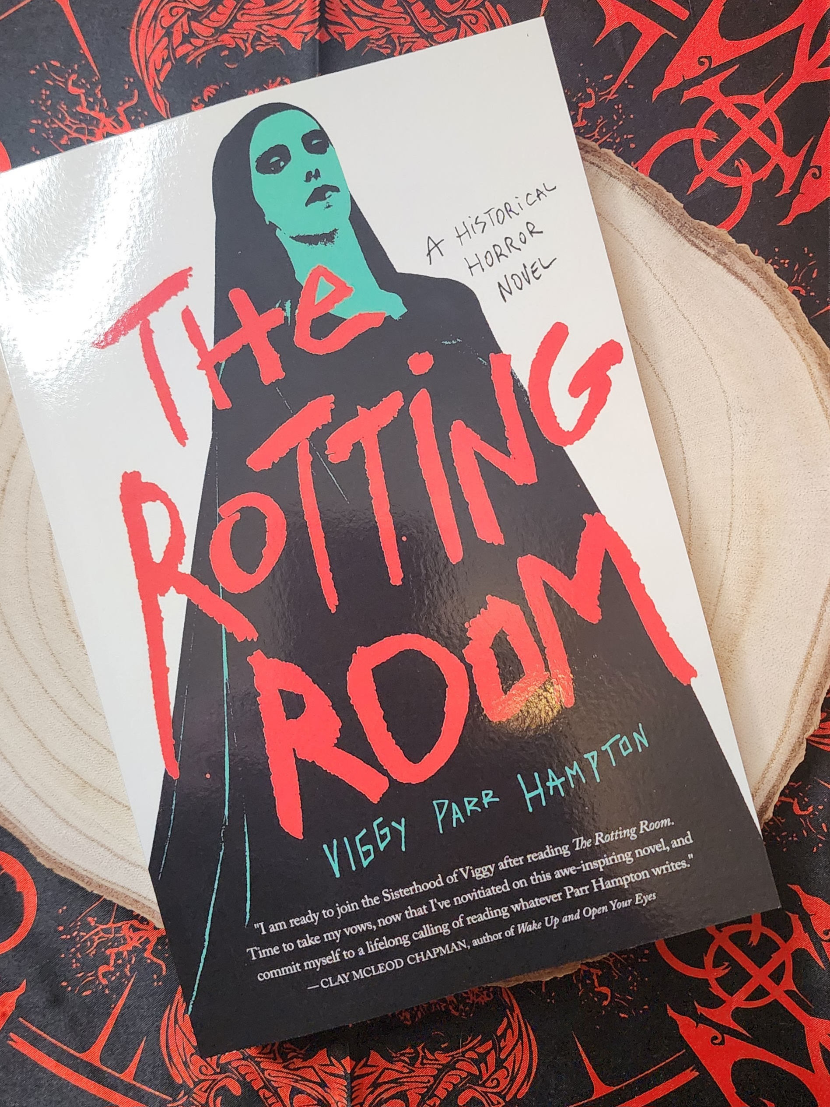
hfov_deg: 58.9
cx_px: 415
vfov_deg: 73.9
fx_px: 735
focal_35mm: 23
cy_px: 554
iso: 640
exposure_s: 1/101
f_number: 1.8
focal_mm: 6.4
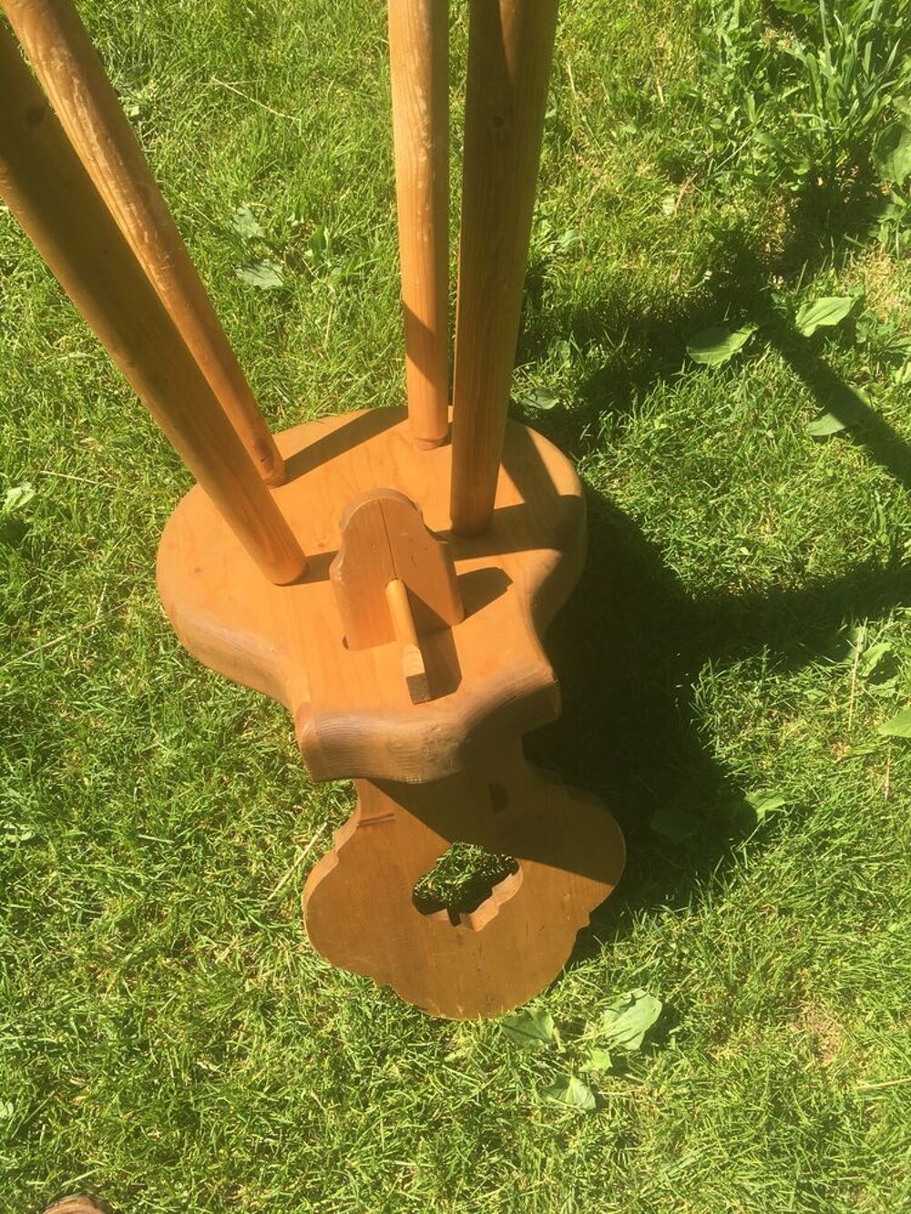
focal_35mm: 29
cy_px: 607
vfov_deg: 61.7
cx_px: 456
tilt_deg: -71.7
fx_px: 1017
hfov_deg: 48.2
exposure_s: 1/705
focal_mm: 4.15
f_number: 2.2
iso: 25
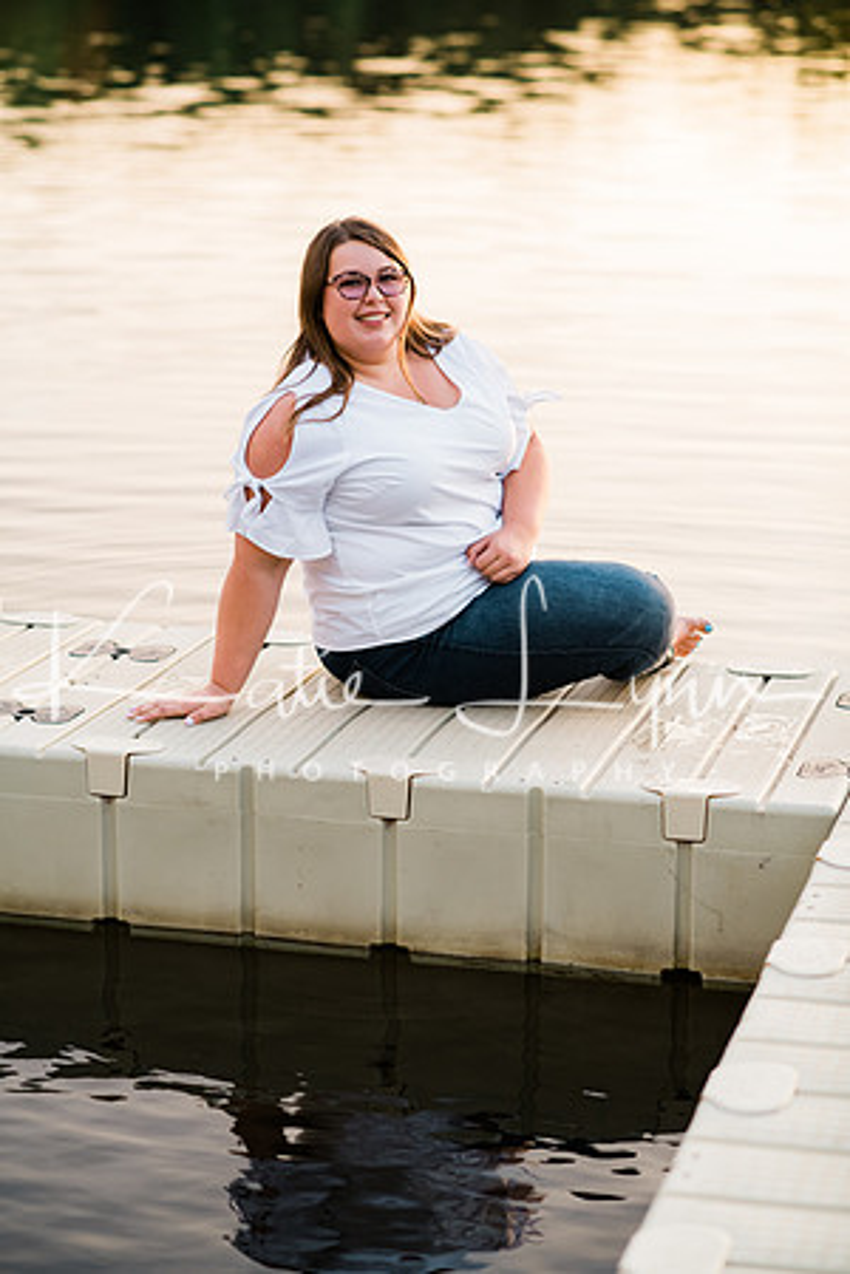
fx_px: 3010
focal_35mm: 85
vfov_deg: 23.9
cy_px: 637
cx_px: 425
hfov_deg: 16.1
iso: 800
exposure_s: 1/320
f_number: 2.8
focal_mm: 85
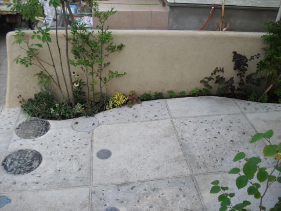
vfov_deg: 39.7
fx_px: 292
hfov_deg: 51.4
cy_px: 106
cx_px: 140
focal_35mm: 36
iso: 100
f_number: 3.1
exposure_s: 1/320
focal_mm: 6.3
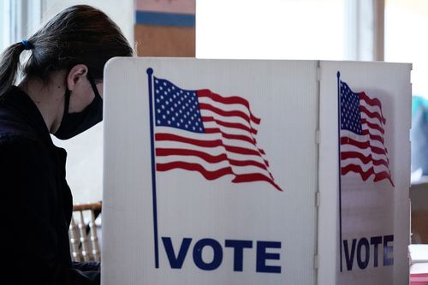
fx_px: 2662
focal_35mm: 224
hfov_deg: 9.2
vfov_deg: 6.1
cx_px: 214
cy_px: 142
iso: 12800
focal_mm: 224
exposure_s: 1/500
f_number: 5.6
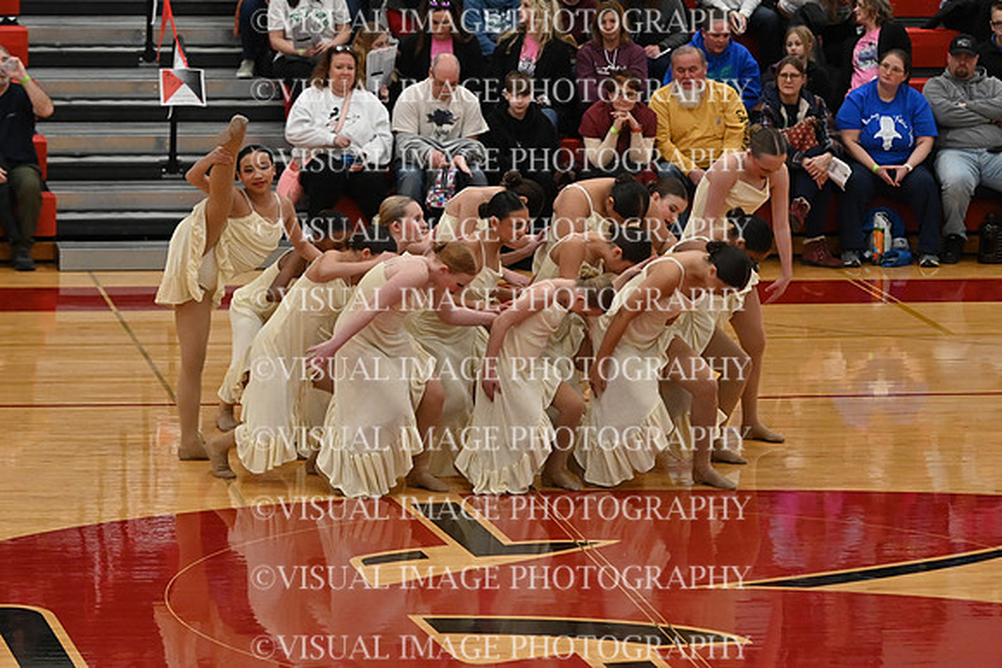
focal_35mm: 165
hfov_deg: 12.4
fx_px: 4593
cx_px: 501
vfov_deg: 8.3
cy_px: 334
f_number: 4
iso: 5000
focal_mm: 110
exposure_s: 1/400
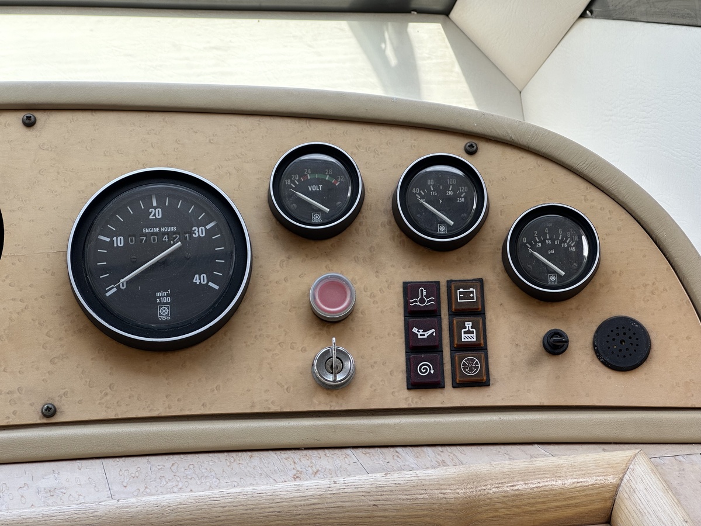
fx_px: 1559
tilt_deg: -11.2
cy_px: 263
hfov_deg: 25.3
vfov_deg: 19.1
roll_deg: +1.3
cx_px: 350
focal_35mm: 77
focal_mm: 9
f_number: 2.8
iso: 40
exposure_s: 1/99
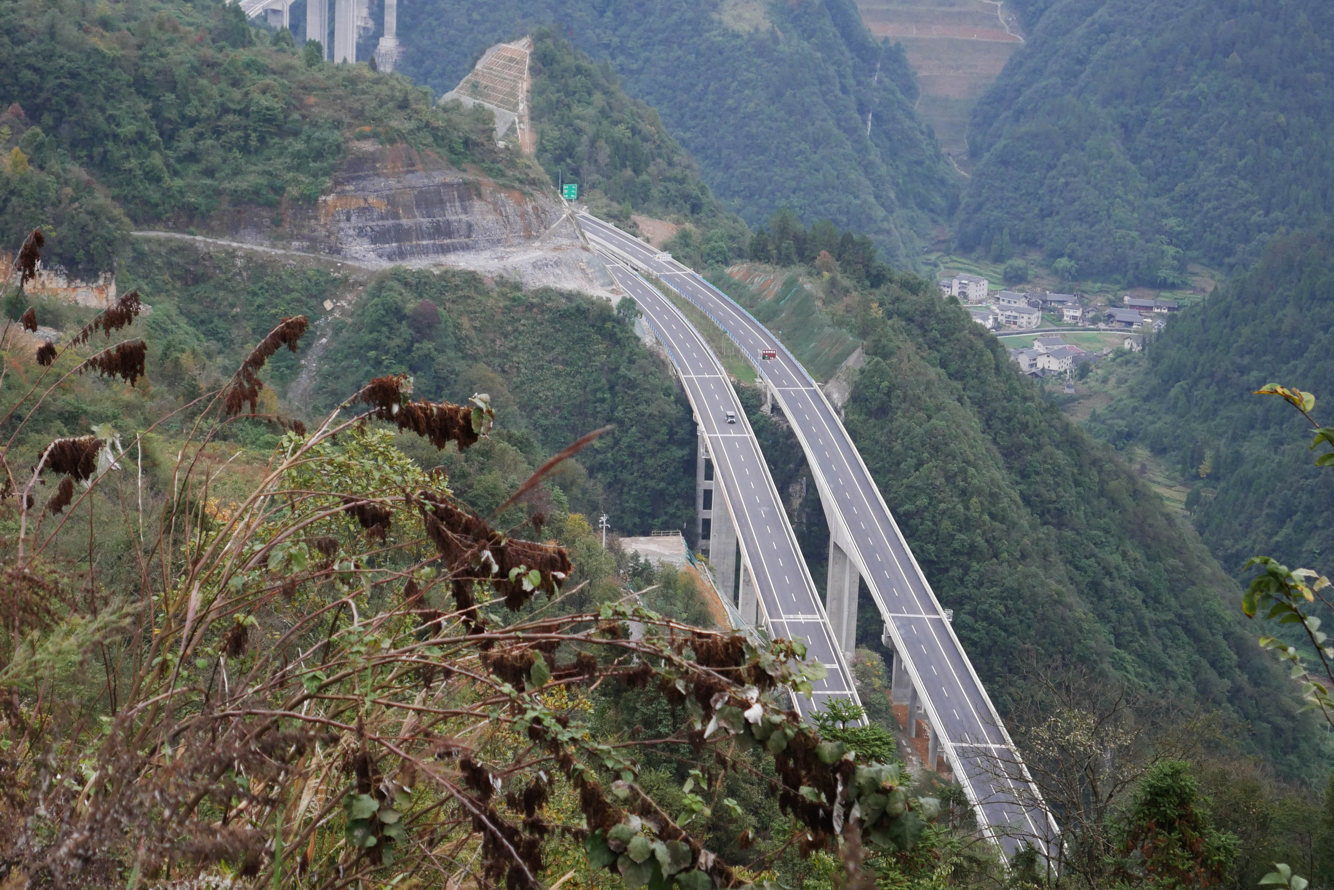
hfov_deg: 20.8
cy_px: 432
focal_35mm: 98
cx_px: 630
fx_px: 3631
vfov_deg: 14.0
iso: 500
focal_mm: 42
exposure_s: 1/100
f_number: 5.6
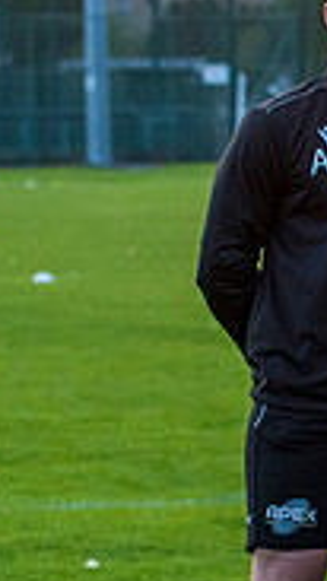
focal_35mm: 385
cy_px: 349
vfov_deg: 5.6
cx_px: 874
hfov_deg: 3.1
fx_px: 5932
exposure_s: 1/250
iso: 1600
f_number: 4.5
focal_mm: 100
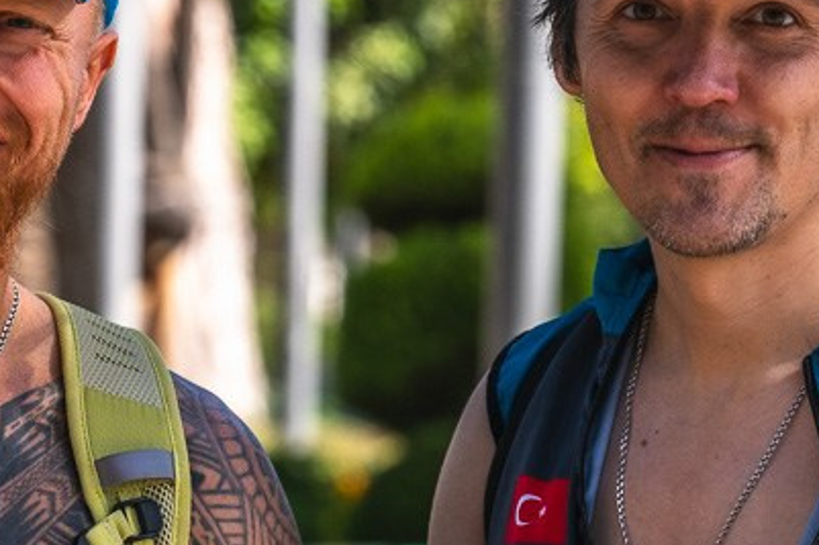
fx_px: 9437
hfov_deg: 5.0
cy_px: 513
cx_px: 123
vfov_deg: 3.3
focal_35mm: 415
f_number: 6.3
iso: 320
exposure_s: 1/800
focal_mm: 130
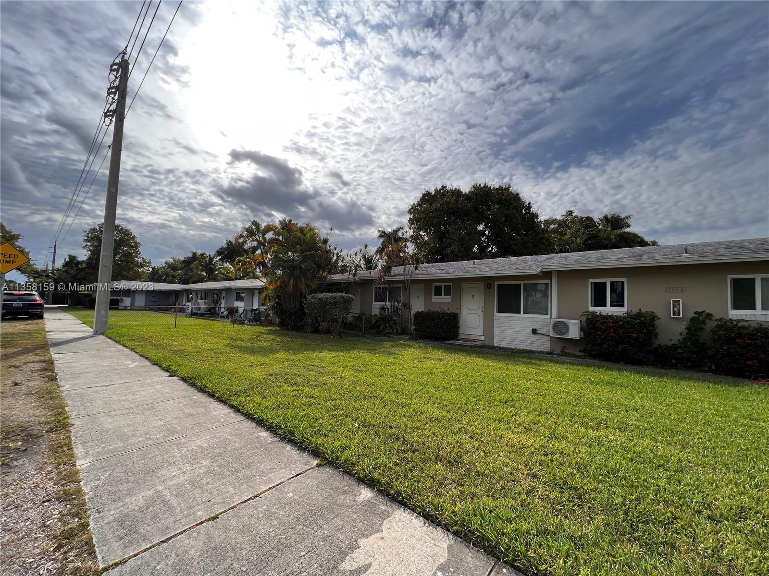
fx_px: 289
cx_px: 384
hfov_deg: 106.2
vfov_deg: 89.9
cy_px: 288
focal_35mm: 13
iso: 32
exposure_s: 1/1376
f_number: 1.8
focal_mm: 1.57
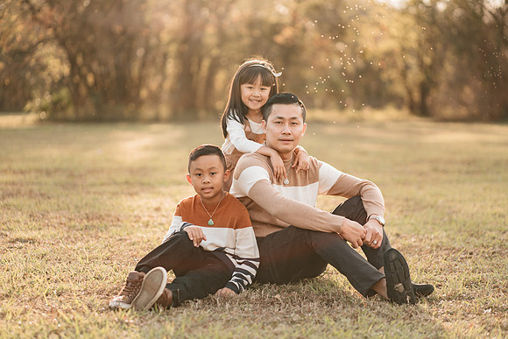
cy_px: 170
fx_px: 1200
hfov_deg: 23.9
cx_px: 254
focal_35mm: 85
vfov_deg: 16.1
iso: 100
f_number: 2
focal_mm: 85
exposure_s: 1/640
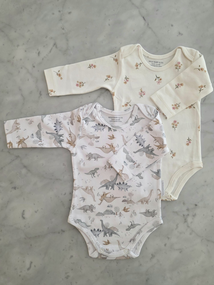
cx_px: 107
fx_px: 190
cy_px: 142
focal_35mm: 23
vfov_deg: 73.9
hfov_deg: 58.9
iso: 320
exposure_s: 1/101
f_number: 1.7
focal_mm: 6.3
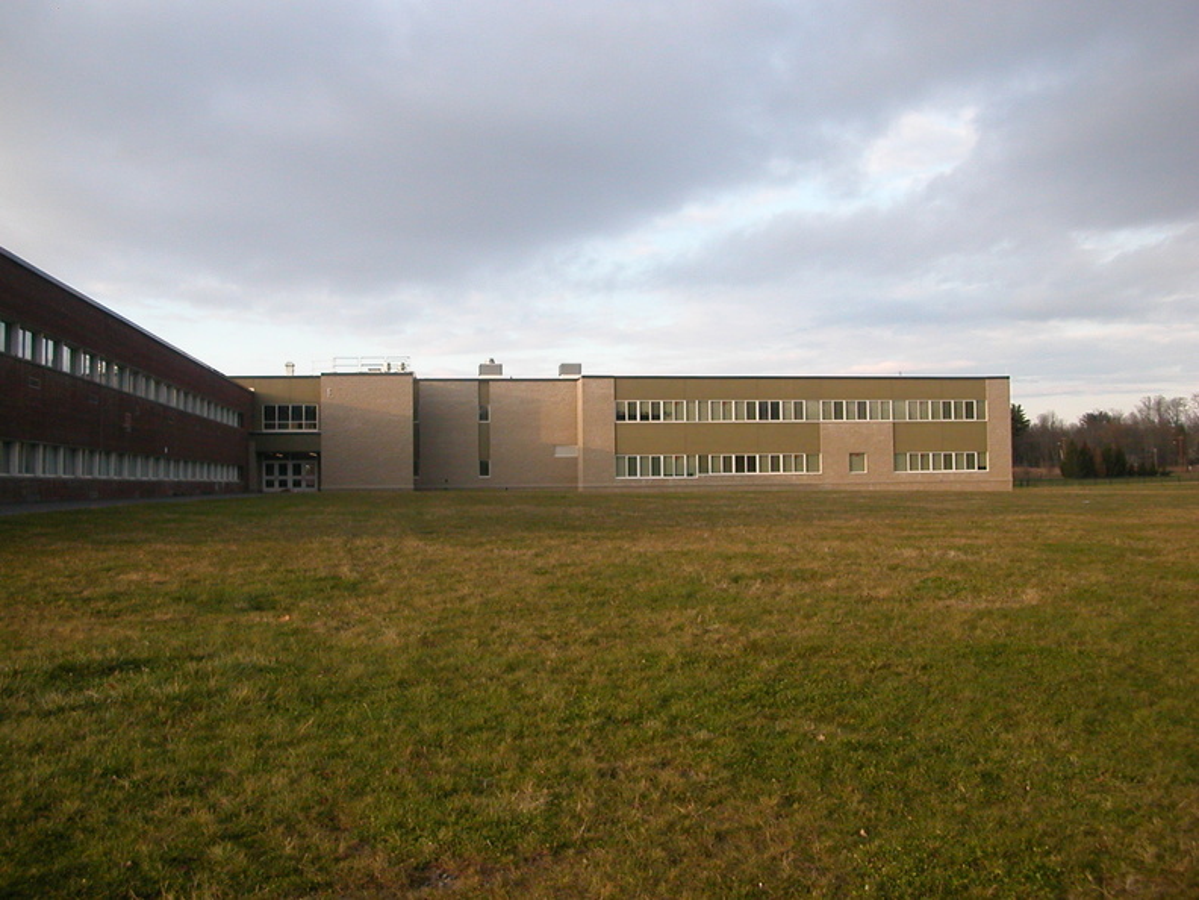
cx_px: 600
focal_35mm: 37
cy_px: 450
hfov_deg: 50.1
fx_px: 1282
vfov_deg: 38.7
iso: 100
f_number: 2.7
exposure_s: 1/340
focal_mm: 5.6
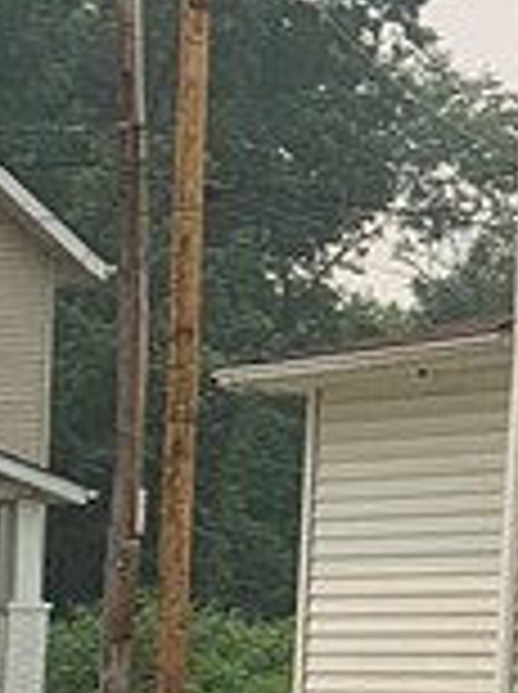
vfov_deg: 11.4
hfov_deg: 7.3
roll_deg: +0.8
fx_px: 3461
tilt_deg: +6.7
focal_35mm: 173
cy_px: 230
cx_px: 1698
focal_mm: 4.25
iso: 25
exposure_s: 1/2994
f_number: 1.8
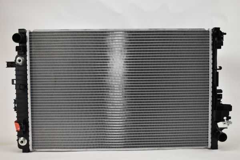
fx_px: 290
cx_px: 120
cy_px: 80
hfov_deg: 45.0
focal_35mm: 44
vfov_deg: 30.8
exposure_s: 1/100
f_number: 5
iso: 400
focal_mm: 29
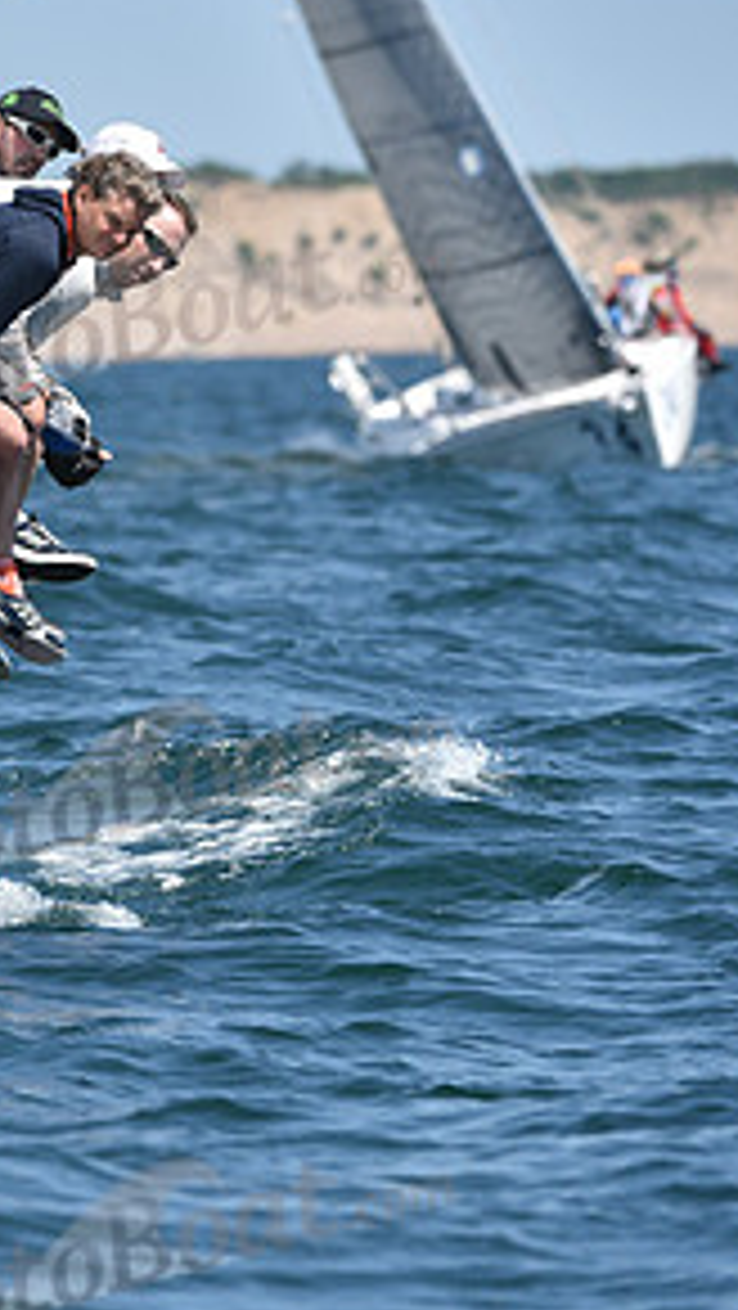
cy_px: 623
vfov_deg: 3.8
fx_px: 19593
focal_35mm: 564
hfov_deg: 2.2
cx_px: -410
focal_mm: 270
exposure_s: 1/1600
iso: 320
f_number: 5.6
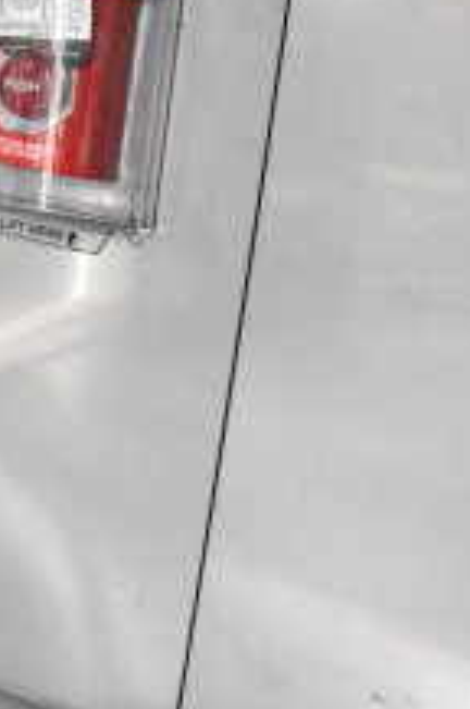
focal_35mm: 93
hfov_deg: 13.1
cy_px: 201
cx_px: -395
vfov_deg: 21.8
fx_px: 1827
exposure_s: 1/30
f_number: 3.8
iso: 2500
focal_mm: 22
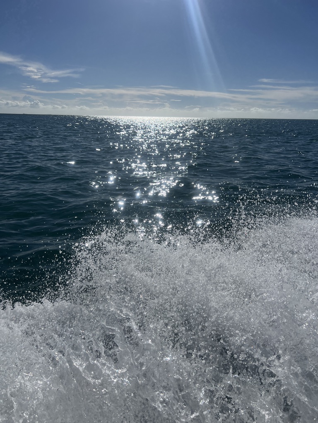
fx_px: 318
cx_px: 159
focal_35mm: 26
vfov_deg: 67.3
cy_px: 212
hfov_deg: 53.1
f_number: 1.5
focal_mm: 5.7
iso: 40
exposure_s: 1/16393
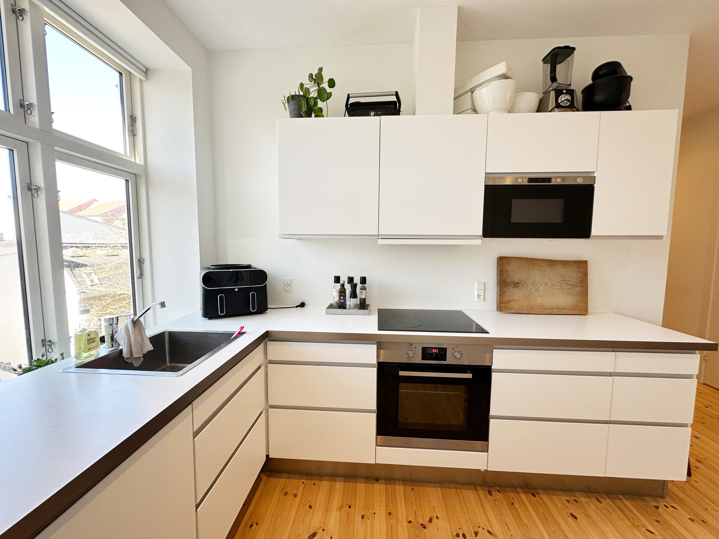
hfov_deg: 102.1
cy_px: 270
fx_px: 291
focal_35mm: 14
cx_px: 360
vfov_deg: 85.7
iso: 64
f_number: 2.2
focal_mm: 2.22
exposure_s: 1/100
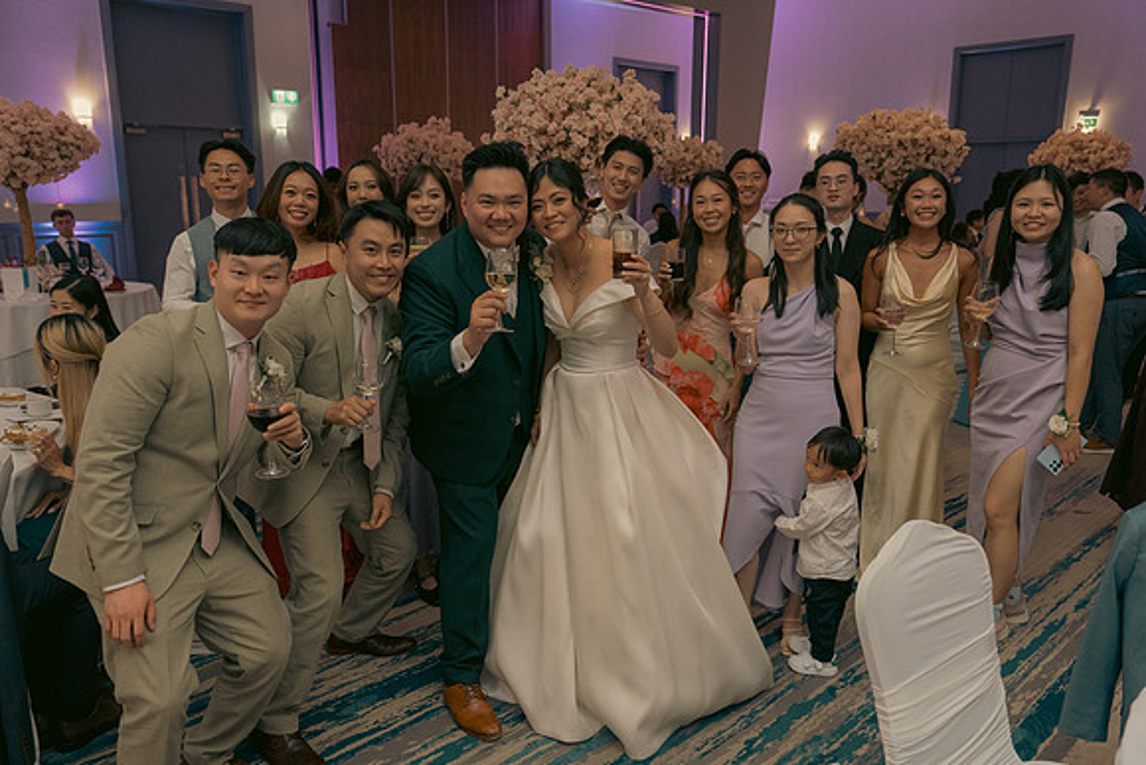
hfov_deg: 65.5
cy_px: 382
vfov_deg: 46.4
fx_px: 892
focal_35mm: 28
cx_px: 573
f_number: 3.5
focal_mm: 28
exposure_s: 1/160
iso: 2500
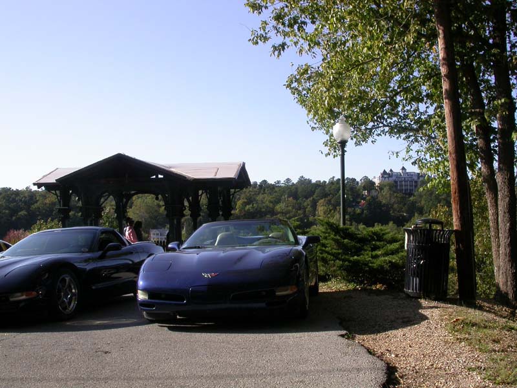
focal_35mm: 38
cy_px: 194
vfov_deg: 37.7
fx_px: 568
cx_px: 258
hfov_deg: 49.0
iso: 100
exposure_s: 1/272
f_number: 6.7
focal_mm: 7.85
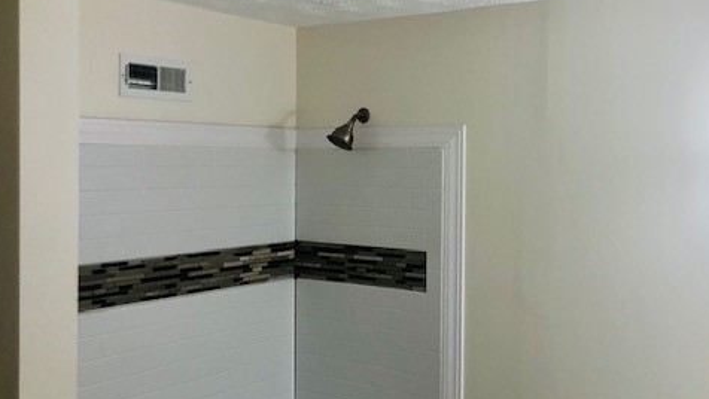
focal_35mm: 41
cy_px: 191
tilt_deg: -1.1
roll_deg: -0.9
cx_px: 442
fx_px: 771
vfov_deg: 29.0
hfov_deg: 48.9
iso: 25
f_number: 1.8
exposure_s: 1/40
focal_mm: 4
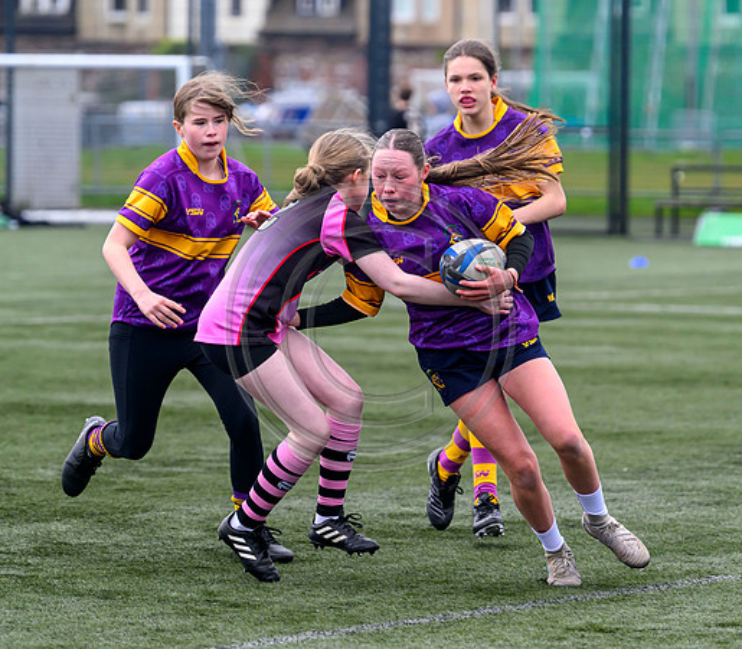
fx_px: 5754
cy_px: 393
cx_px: 477
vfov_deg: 6.4
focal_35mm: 253
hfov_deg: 7.4
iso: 1250
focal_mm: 175
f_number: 4
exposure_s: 1/2500
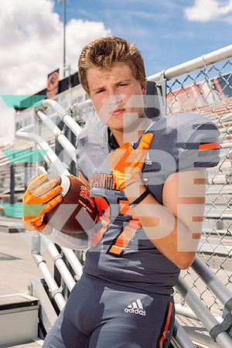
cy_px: 174
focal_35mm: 48
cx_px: 116
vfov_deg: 41.1
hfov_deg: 28.1
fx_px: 464
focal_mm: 48
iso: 64
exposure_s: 1/250
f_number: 6.3
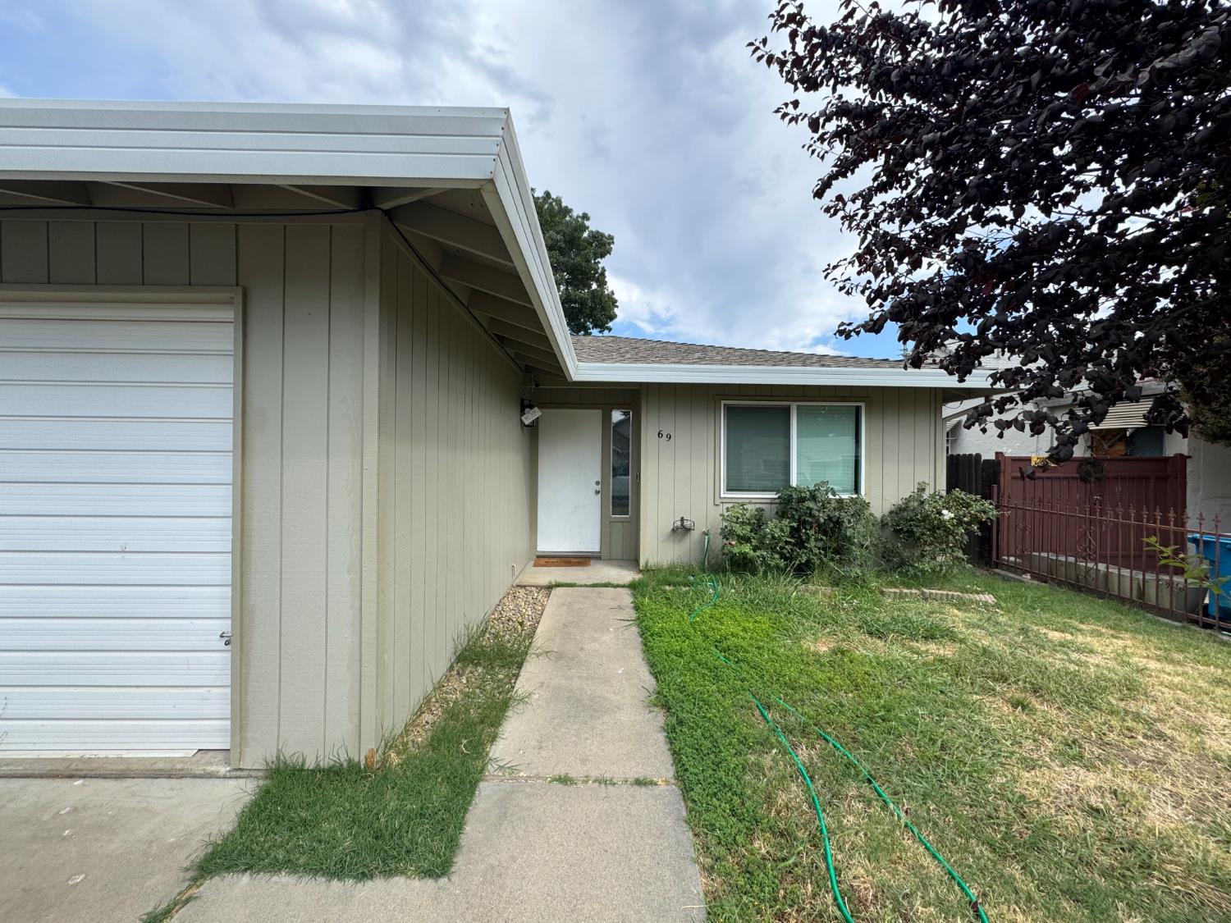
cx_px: 616
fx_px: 498
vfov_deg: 85.7
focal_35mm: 14
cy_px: 462
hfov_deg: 102.1
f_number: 2.2
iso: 40
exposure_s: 1/821
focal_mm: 2.22
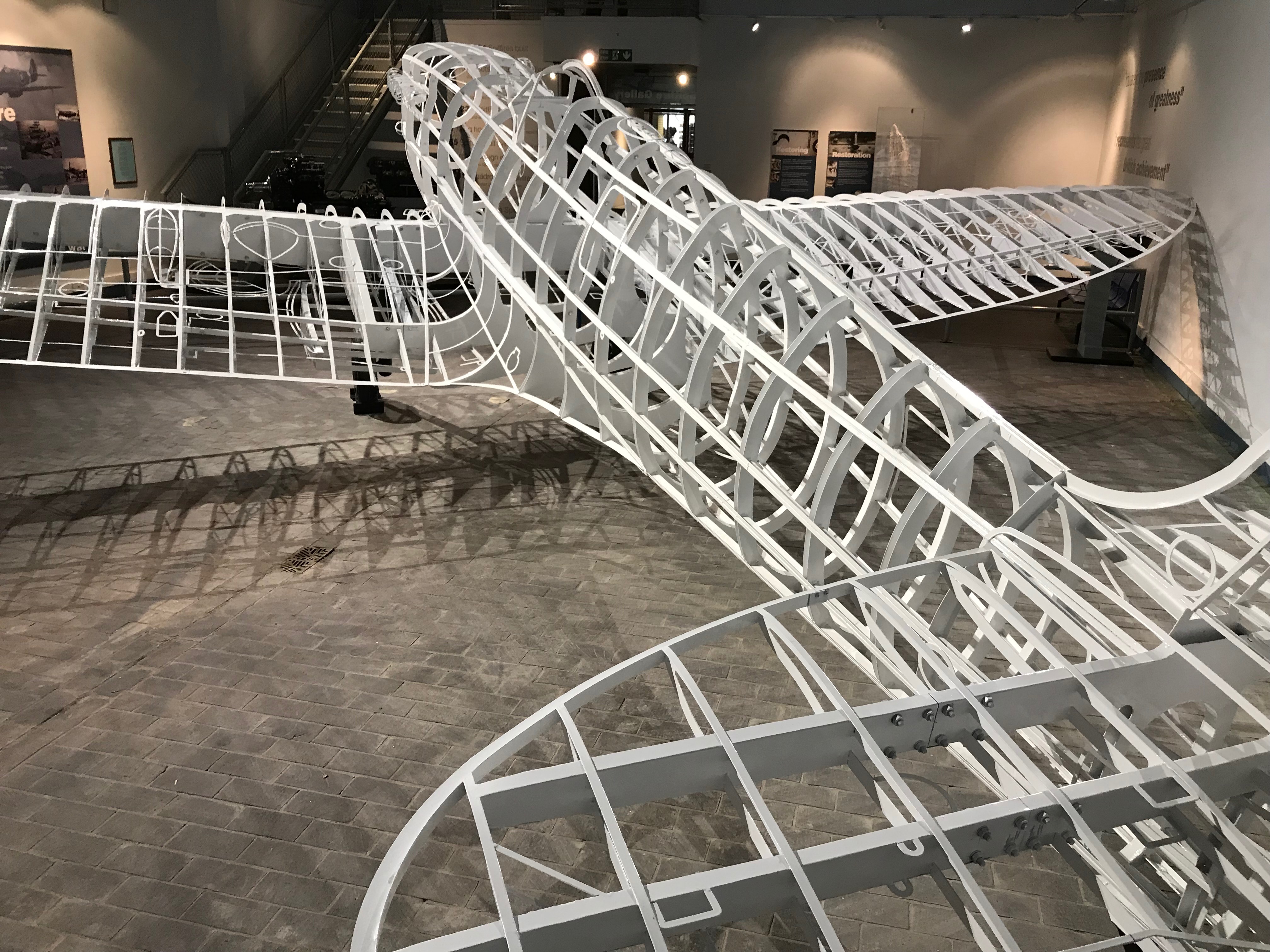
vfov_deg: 49.7
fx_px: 1027
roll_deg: -1.0
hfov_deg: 63.4
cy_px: 476
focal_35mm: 28
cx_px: 635
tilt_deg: -18.5
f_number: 1.8
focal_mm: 3.99
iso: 40
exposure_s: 1/17
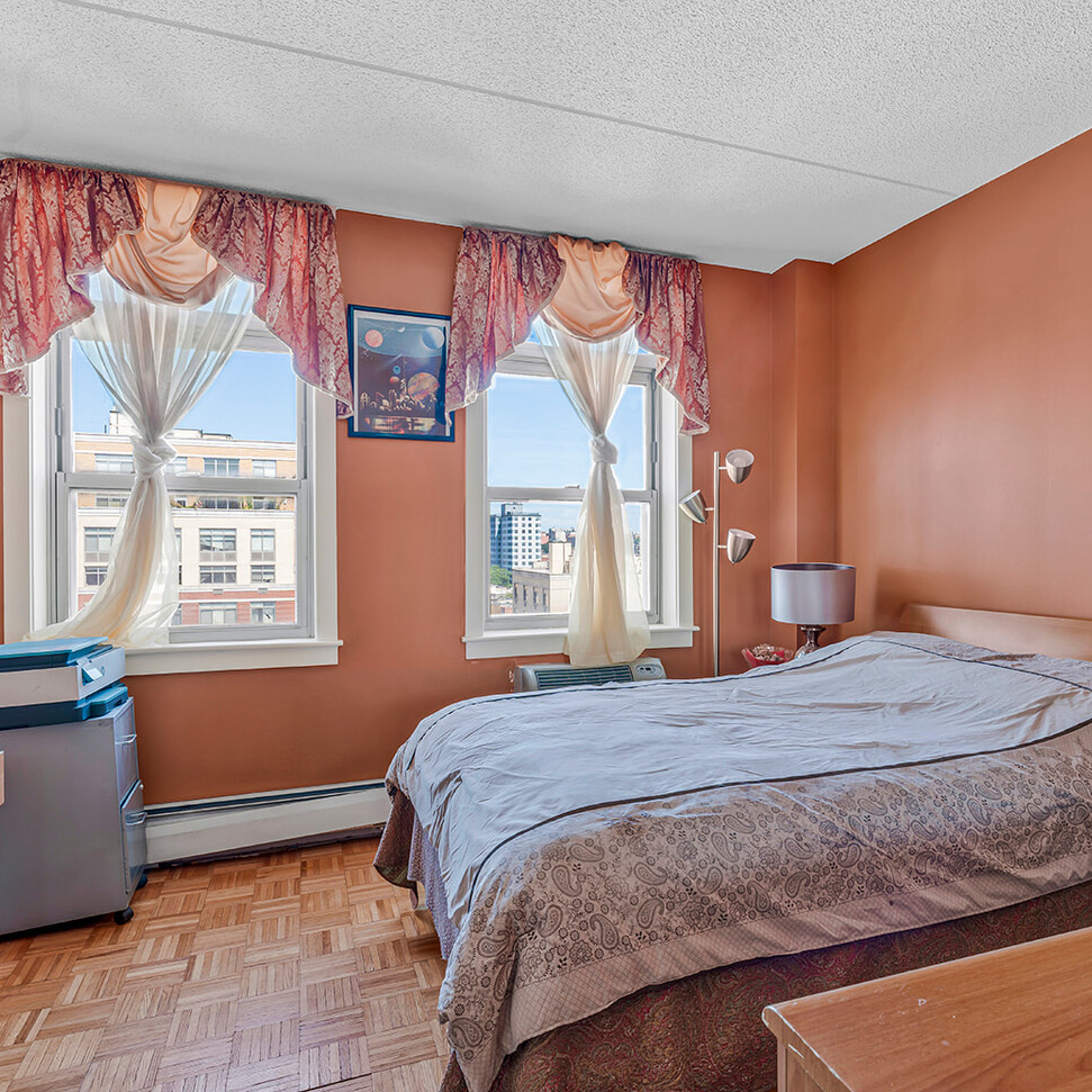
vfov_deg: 72.1
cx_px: 629
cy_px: 539
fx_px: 749
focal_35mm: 21
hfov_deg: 71.7
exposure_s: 1/2.5
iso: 160
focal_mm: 16
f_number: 11
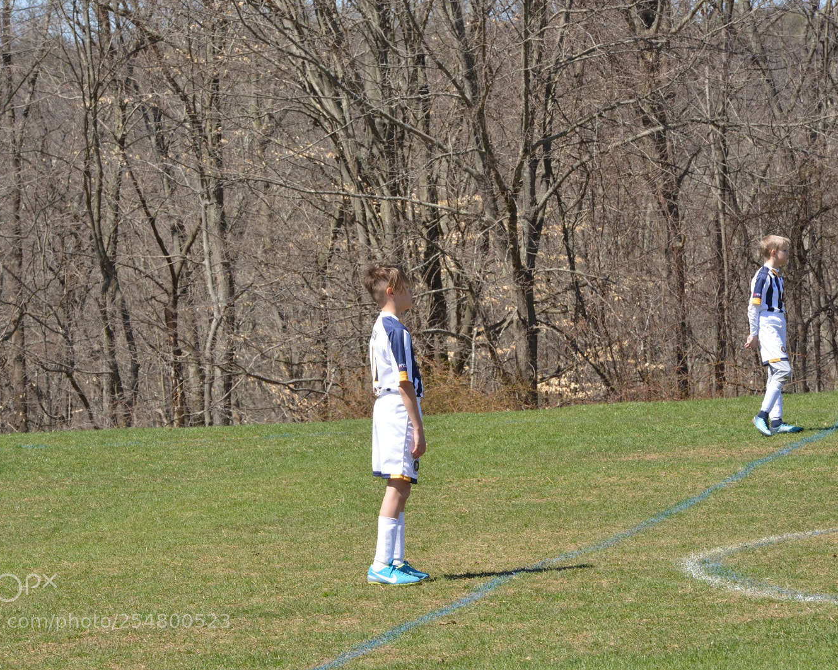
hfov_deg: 8.6
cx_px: 405
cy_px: 334
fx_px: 5605
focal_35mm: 226
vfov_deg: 6.8
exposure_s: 1/125
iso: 720
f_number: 22
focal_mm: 200
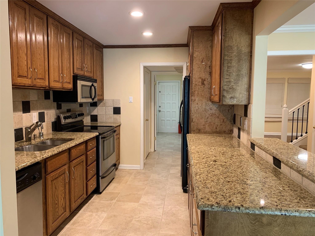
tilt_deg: -5.1
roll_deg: +0.0
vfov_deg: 53.1
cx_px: 158
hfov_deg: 67.3
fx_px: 237
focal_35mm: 26
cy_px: 118
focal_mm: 4.25
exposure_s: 1/60
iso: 200
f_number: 1.8
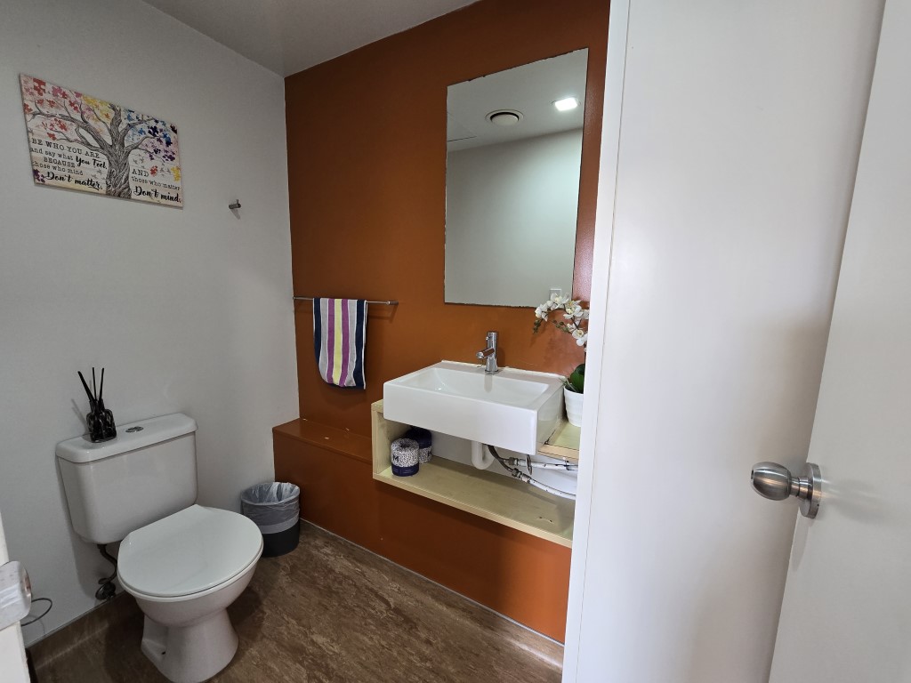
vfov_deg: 89.9
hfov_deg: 106.2
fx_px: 342
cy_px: 342
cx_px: 456
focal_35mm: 13
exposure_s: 1/50
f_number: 2.2
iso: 160
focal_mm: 2.2
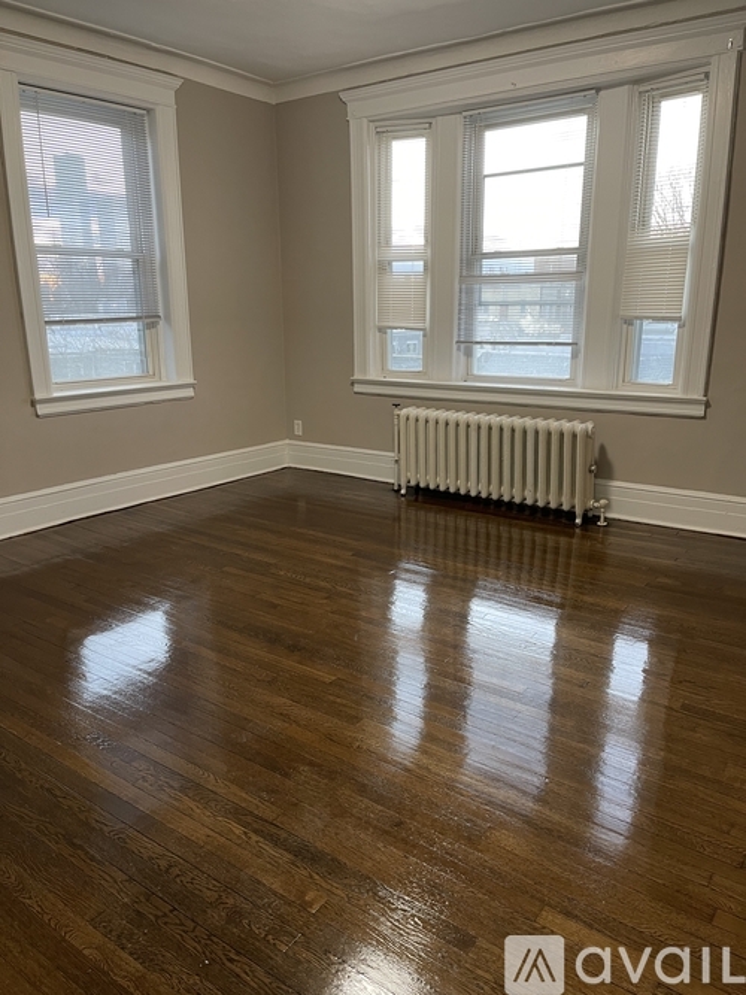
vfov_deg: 67.3
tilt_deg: -14.9
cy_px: 498
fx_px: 747
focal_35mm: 26
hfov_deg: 53.0
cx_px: 373
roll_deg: +0.1
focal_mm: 5.1
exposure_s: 1/60
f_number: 1.6
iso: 160
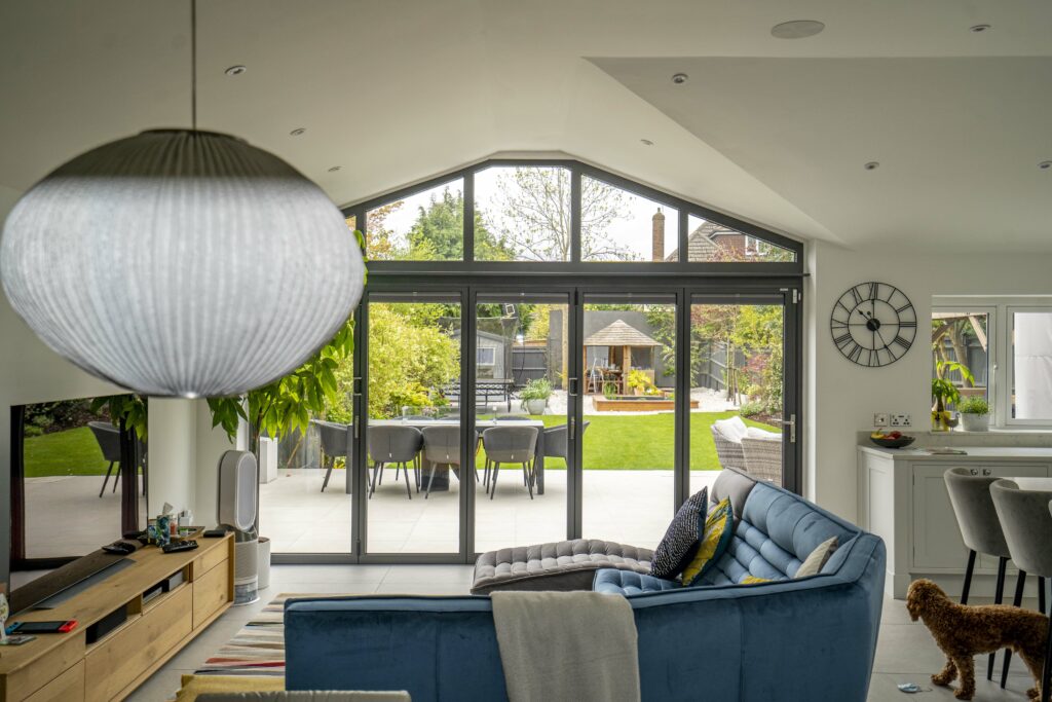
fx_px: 1023
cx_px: 526
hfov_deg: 54.4
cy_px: 351
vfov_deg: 37.9
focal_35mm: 35
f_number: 5
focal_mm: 35
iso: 250
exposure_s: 1/320
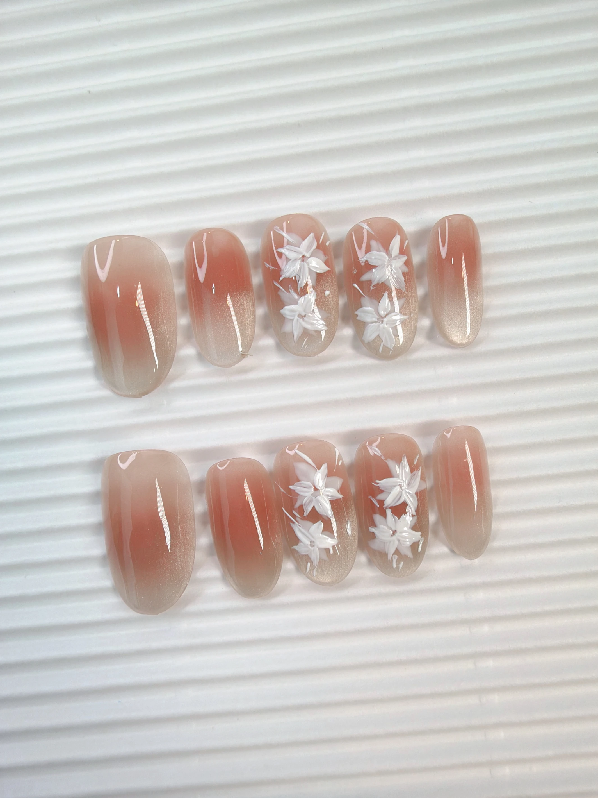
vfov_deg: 69.4
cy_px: 399
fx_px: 576
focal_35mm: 25
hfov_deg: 54.9
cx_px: 299
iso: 25
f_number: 2.2
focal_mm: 2.22
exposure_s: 1/120
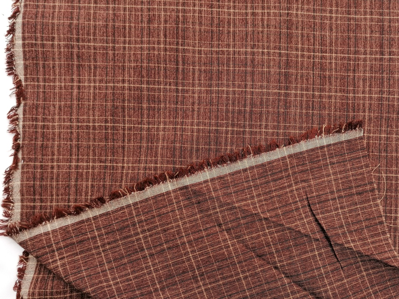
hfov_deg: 56.8
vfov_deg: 44.2
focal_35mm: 32
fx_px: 369
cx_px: 200
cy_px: 150
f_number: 1.8
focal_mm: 4.75
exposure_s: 1/340
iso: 50
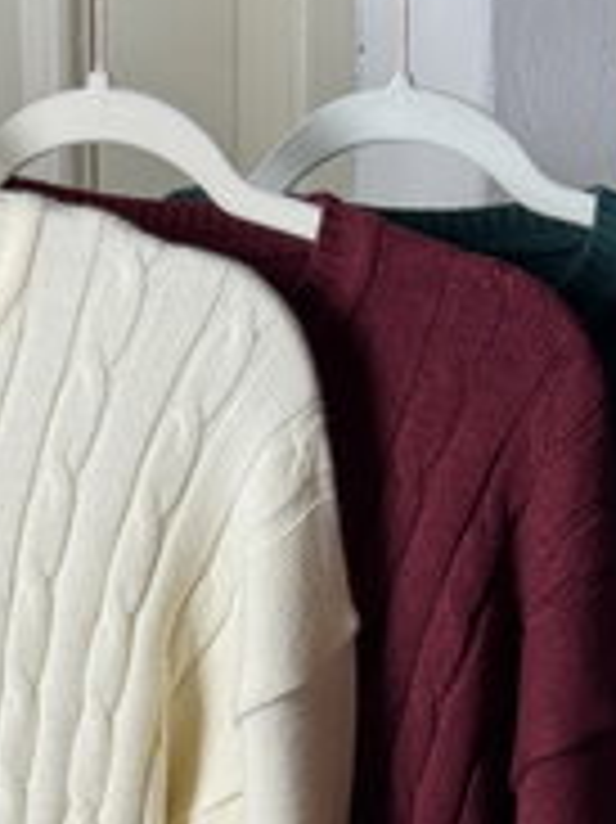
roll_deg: +1.3
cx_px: 99
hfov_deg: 10.5
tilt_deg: -11.7
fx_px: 3326
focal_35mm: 140
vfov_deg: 13.9
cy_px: 804
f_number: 1.78
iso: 64
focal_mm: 6.76
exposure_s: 1/100
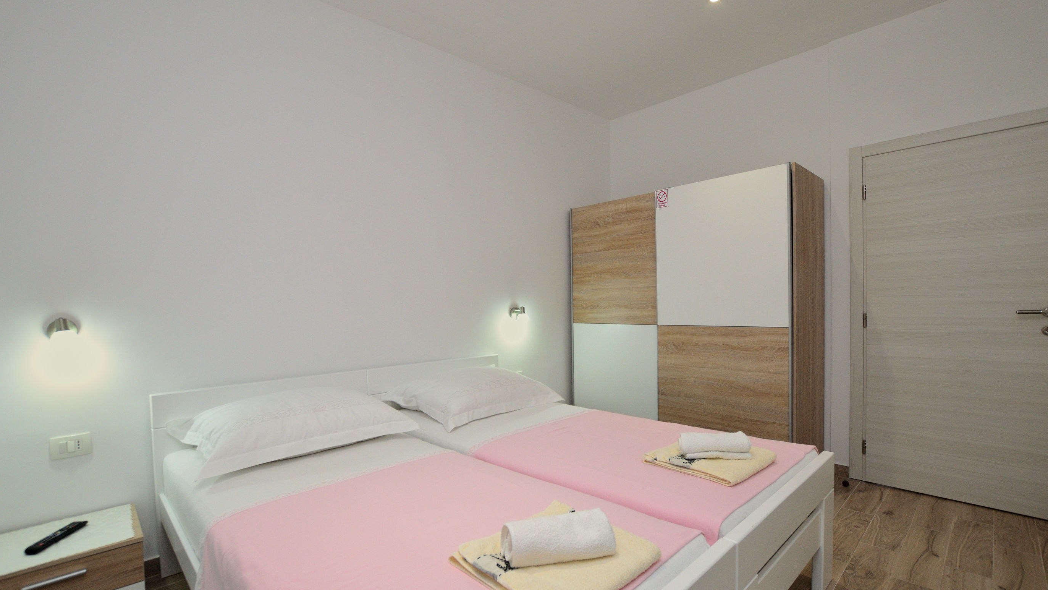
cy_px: 320
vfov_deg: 67.0
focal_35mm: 16
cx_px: 531
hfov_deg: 99.4
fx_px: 445
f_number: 5
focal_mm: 10
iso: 800
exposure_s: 1/60
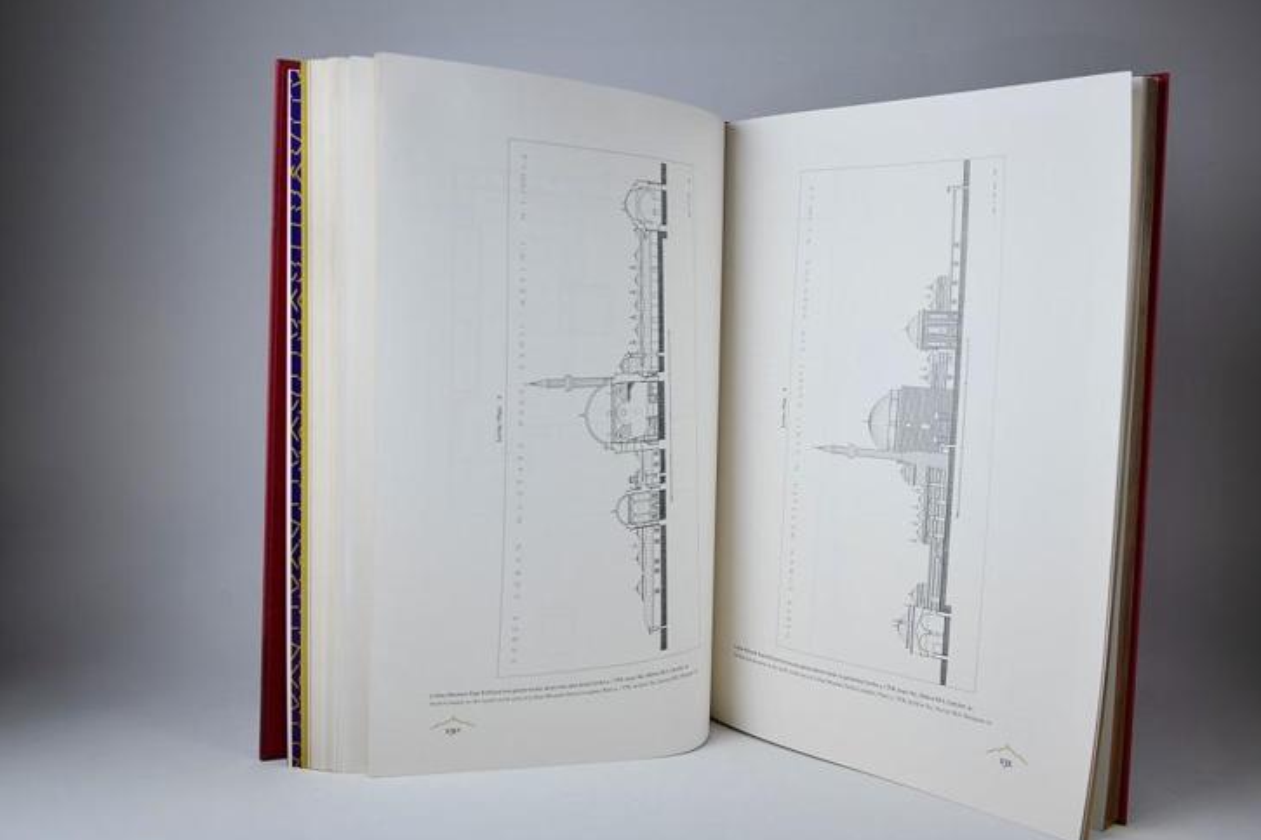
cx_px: 668
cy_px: 413
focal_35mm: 34
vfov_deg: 38.9
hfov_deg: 55.8
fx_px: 1191
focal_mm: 32
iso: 250
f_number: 7.1
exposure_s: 1/200
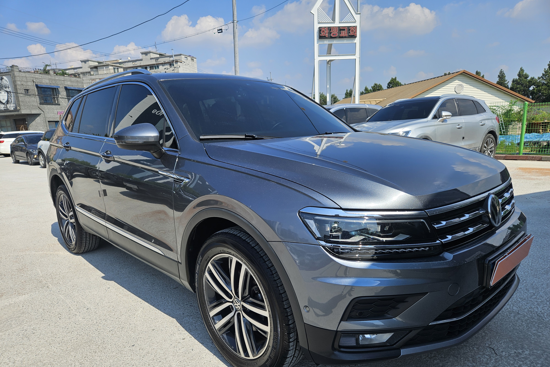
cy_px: 203
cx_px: 276
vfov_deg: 53.0
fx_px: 367
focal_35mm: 24
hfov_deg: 73.7
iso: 25
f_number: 1.8
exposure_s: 1/2094
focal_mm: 5.4
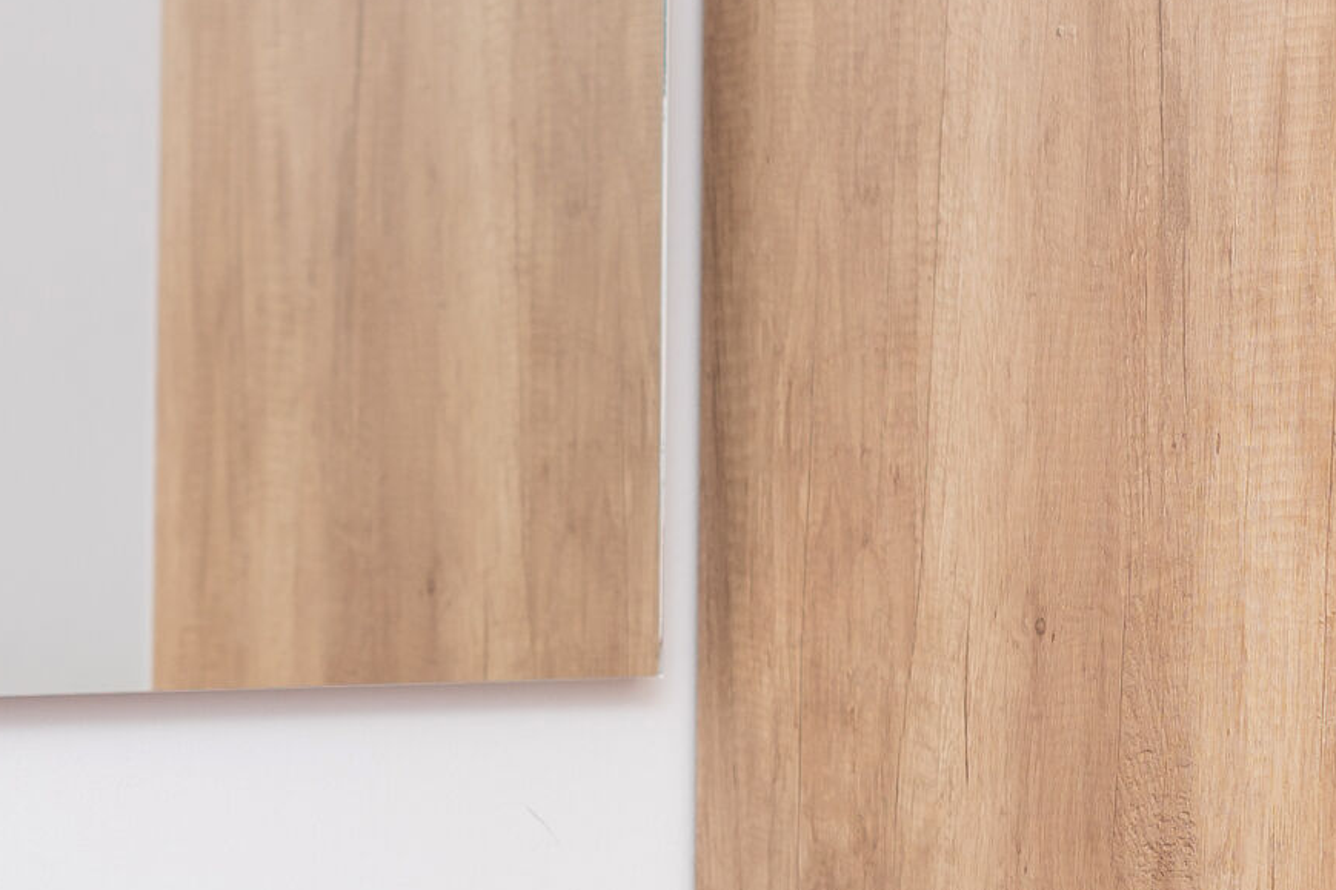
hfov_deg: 12.6
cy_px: 623
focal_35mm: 161
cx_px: 40
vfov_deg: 8.5
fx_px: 5973
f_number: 2.8
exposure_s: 1/200
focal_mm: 50
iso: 100
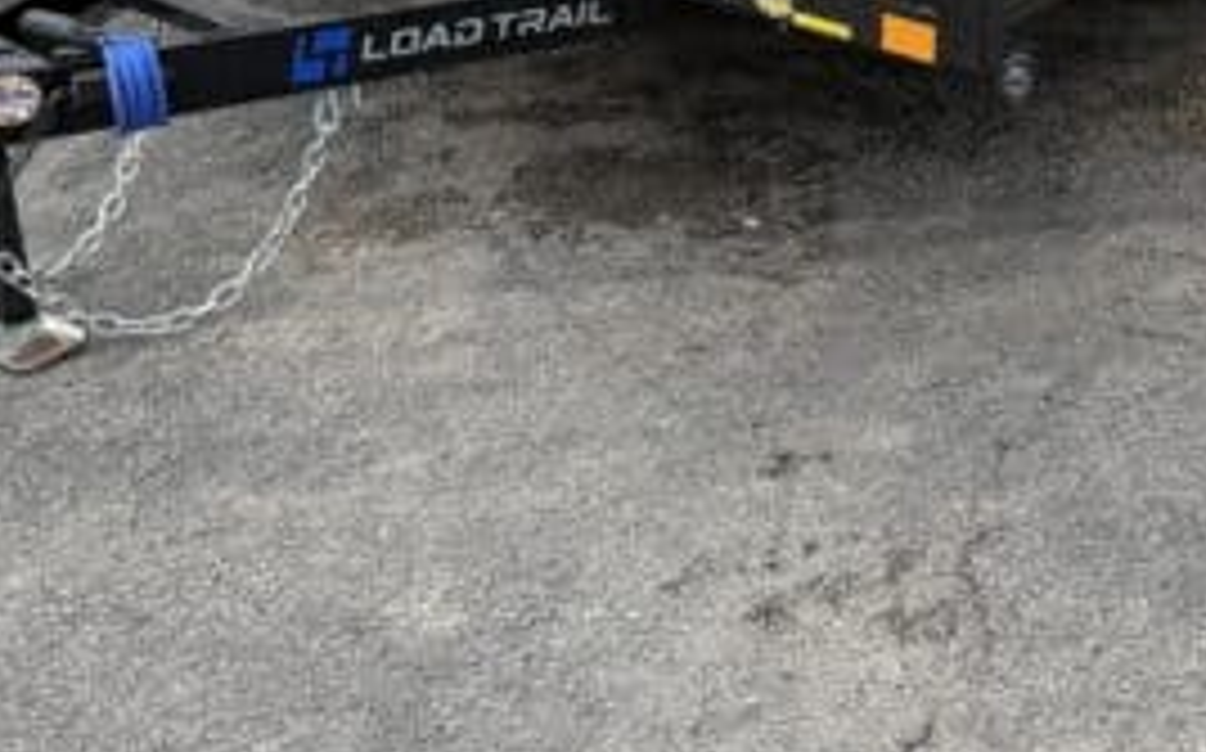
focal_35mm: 57
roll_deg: +1.6
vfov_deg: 21.3
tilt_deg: -14.0
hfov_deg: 34.5
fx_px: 1872
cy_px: -122
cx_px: 986
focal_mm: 6.76
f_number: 1.78
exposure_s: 1/1812
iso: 80
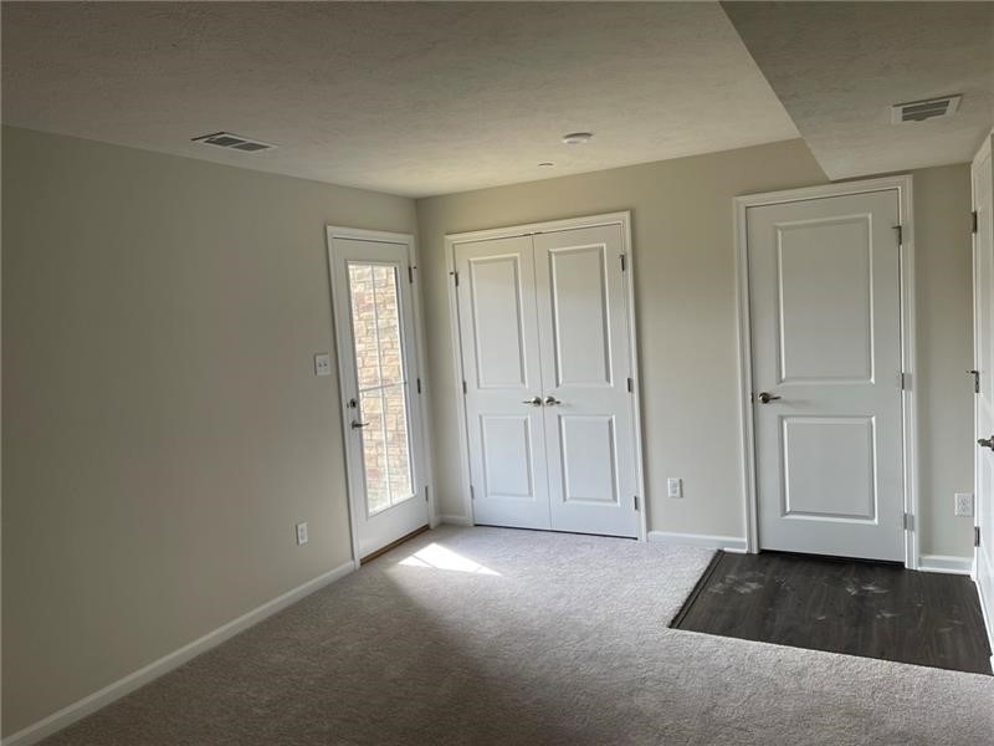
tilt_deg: -7.8
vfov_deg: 53.1
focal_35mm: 26
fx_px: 747
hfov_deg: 67.3
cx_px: 497
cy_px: 373
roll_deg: +2.9
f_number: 1.6
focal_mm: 5.1
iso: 32
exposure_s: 1/121
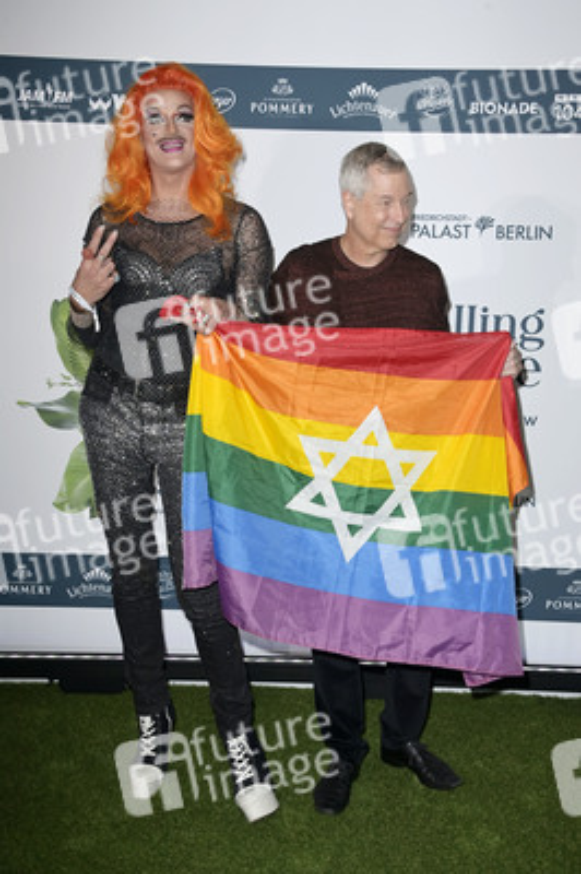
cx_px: 290
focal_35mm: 45
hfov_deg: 29.8
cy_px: 437
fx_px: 1091
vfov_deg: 43.6
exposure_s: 1/250
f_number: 6.3
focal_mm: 45
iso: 640
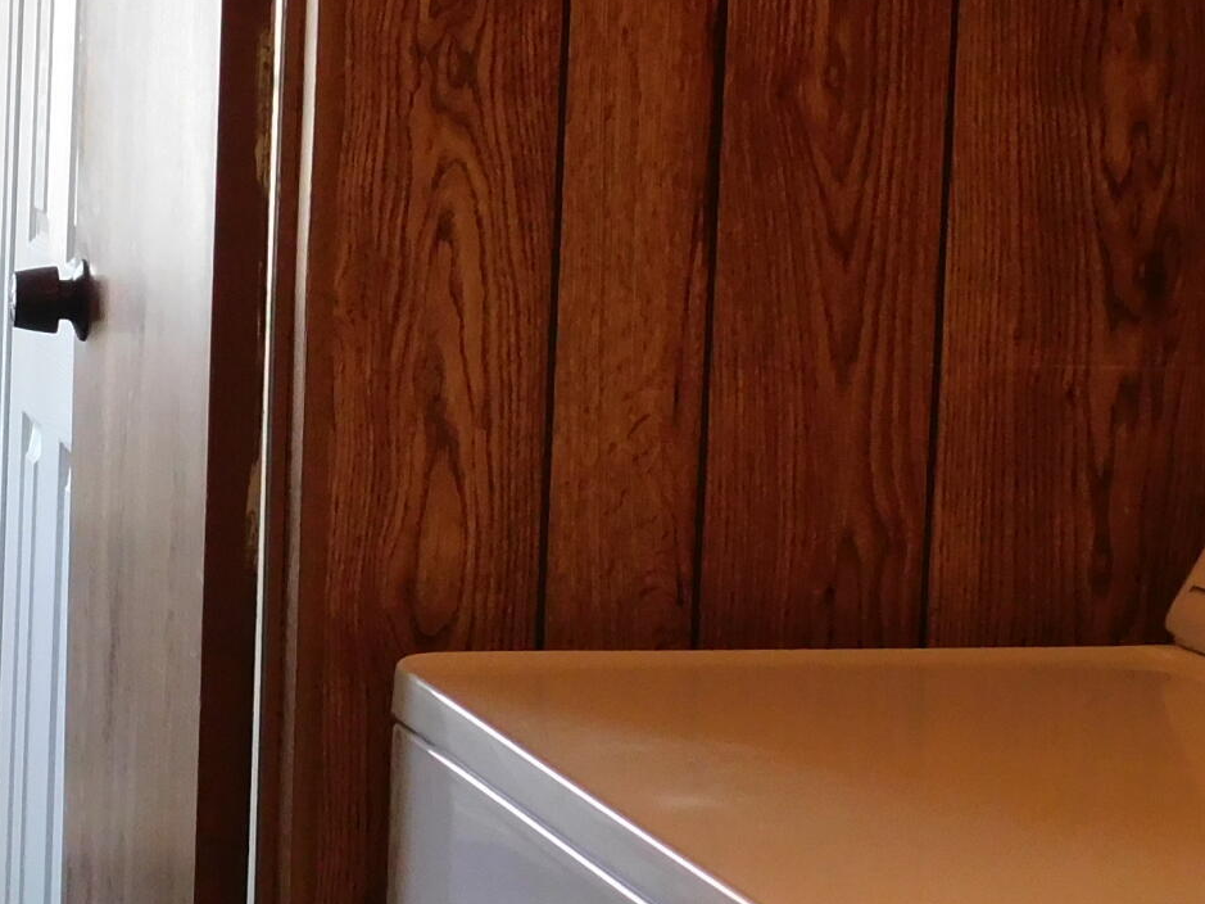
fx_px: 4003
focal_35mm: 115
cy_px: 440
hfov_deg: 16.7
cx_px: -72
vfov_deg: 12.9
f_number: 3.5
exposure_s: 1/30
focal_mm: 6.3
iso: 320
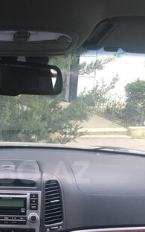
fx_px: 411
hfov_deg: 19.6
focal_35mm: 65
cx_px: 14
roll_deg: -3.2
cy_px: 172
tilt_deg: -16.9
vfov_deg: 31.0
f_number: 2.2
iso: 40
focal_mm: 4.15
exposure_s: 1/33
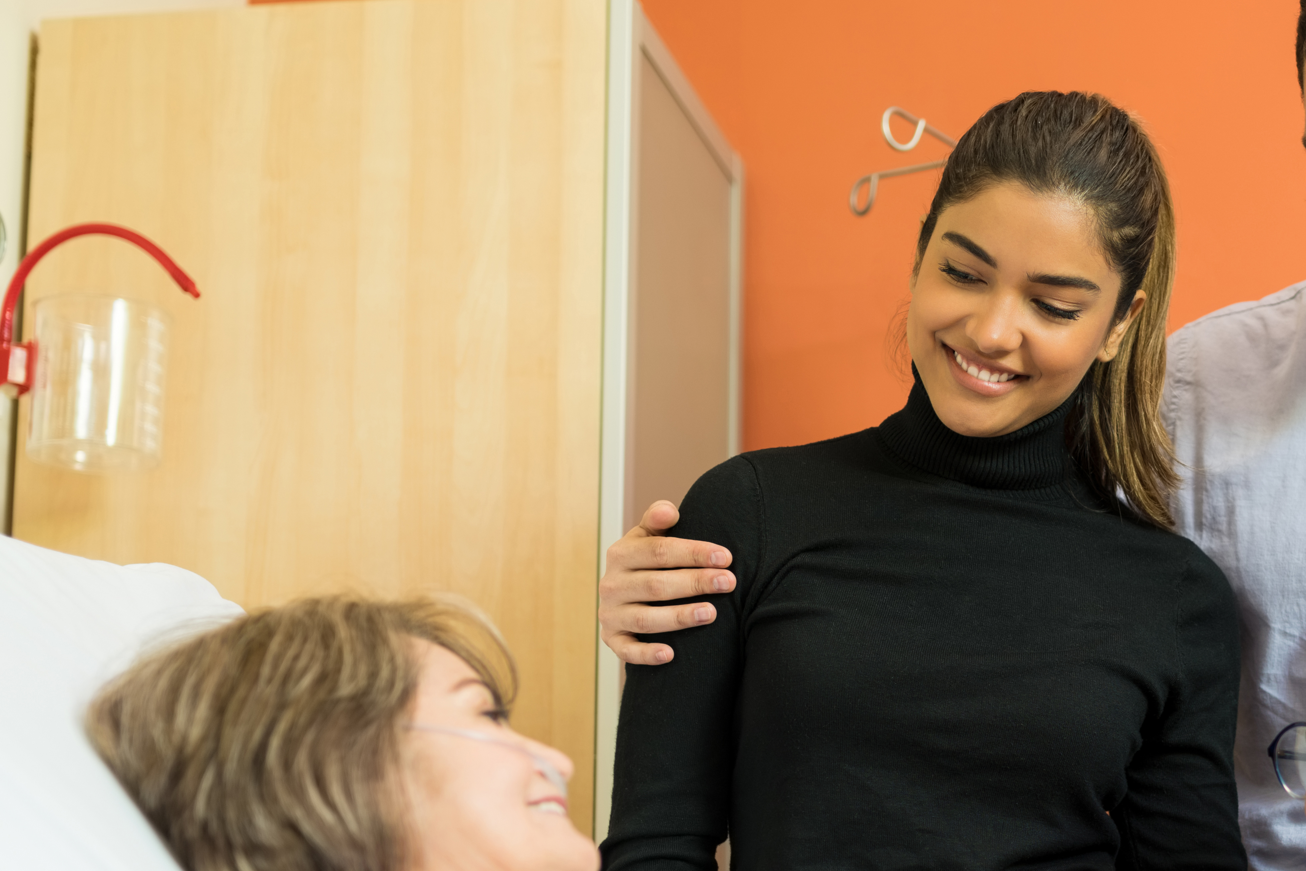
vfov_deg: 19.6
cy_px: 680
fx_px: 2503
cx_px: 1023
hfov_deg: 28.7
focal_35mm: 69
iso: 100
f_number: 1.8
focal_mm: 35
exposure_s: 1/160
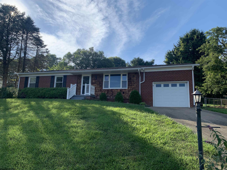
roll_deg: -1.4
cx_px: 114
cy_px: 85
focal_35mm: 26
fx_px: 170
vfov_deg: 53.1
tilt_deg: +8.7
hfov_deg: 67.3
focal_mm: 4.25
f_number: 1.8
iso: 25
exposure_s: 1/2208
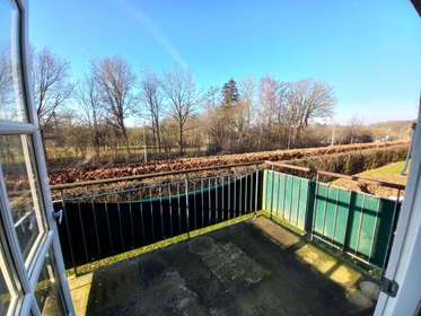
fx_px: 158
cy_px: 158
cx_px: 210
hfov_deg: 106.2
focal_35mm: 13
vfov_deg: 89.9
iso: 40
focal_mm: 1.42
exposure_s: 1/333
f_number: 2.2
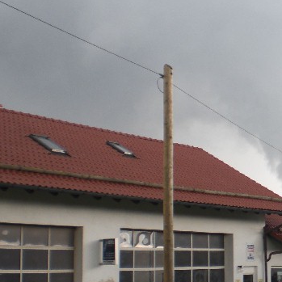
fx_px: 710
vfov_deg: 22.4
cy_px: 175
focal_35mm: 77
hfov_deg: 21.3
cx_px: 309
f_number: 3.1
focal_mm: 6.3
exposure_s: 1/60
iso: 50
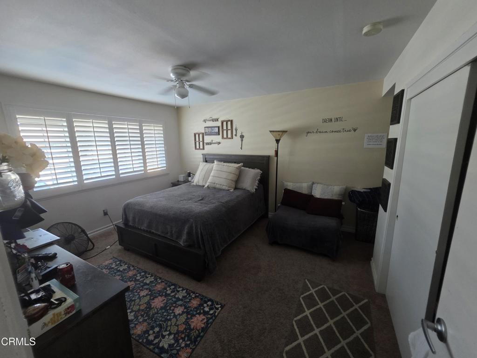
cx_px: 238
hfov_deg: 106.2
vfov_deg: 89.9
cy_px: 179
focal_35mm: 13
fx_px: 179
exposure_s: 1/60
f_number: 1.9
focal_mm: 2.2
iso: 400
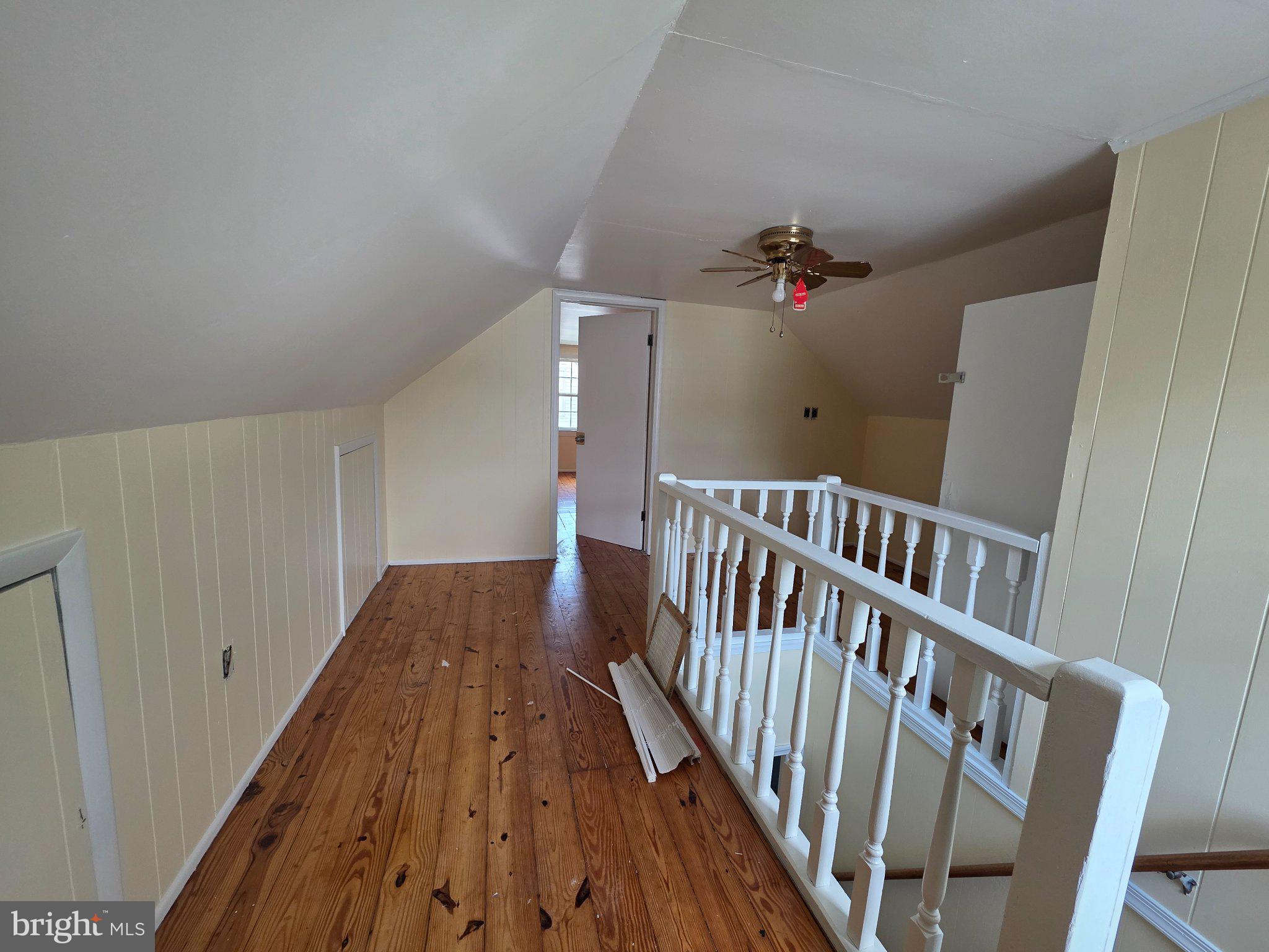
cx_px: 634
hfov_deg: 106.2
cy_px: 476
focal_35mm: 13
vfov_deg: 89.9
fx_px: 477
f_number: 1.9
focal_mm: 2.2
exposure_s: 1/120
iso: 160
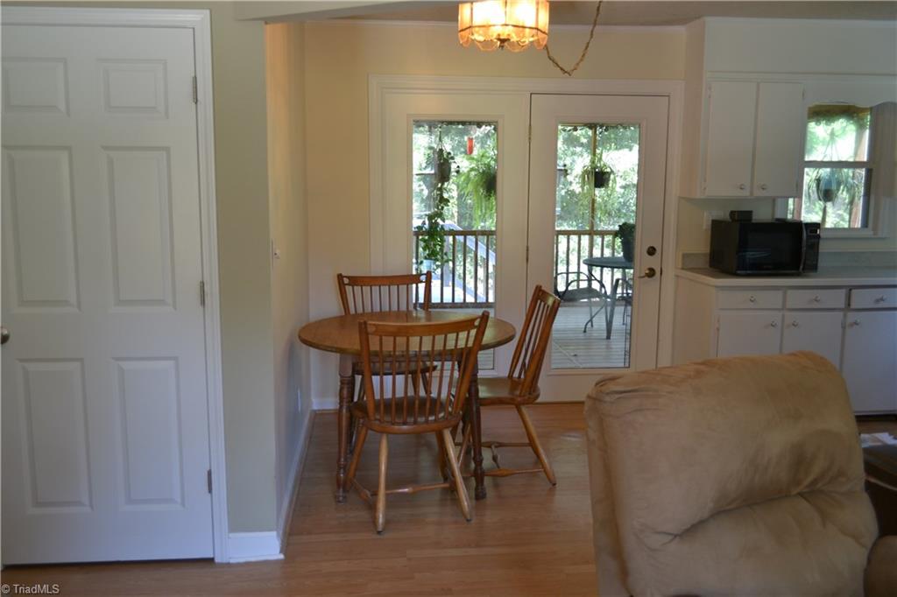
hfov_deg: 57.2
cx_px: 448
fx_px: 822
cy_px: 298
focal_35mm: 33
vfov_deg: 39.9
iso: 320
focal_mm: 22
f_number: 3.8
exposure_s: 1/30
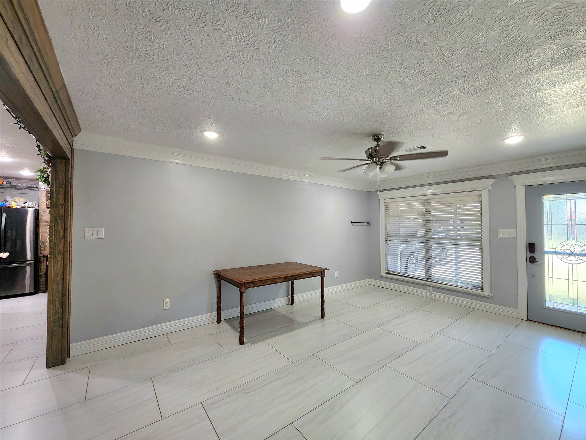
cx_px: 293
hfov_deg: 106.2
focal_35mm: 13
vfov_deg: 89.9
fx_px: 220
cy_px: 220
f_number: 2.2
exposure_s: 1/60.2
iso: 200
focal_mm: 2.2
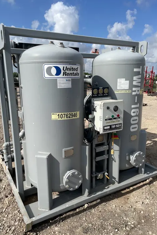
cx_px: 79
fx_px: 183
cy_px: 119
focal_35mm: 28
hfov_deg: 46.4
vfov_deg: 65.5
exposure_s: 1/4831
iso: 32
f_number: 1.6
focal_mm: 4.2
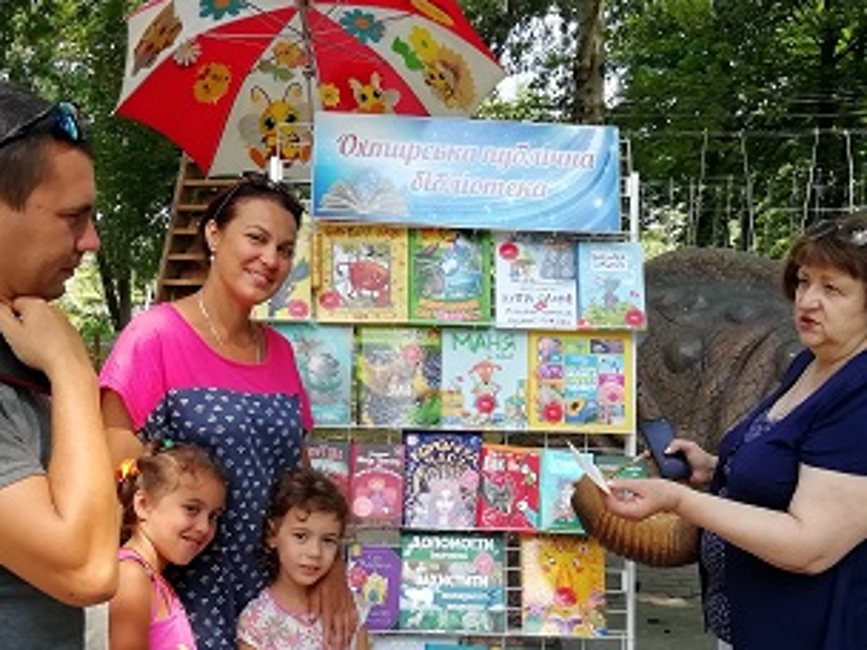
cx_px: 431
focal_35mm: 41
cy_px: 422
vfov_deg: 34.9
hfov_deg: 45.8
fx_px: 1027
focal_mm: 3.21
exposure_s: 1/174
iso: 50
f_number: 2.2
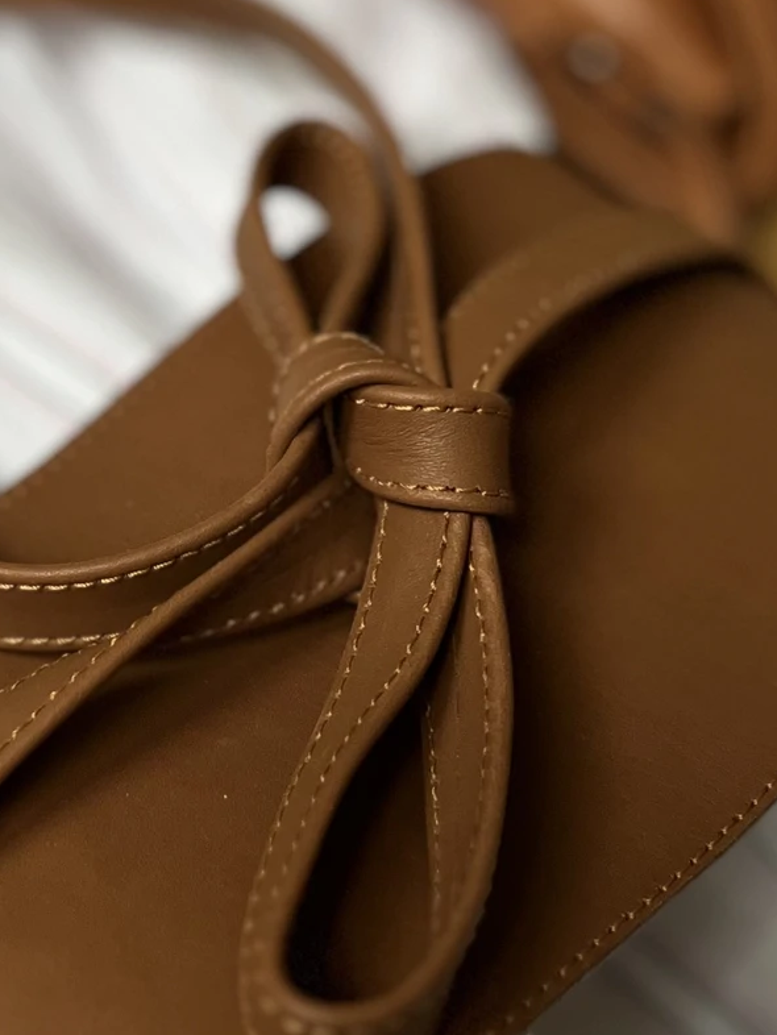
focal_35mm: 70
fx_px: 2094
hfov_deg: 20.7
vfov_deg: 27.7
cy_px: 444
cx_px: 117
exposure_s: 1/63
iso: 125
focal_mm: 5.1
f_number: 1.6
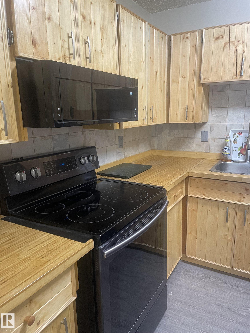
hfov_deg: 53.1
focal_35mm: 26
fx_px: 250
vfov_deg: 67.3
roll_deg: +1.9
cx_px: 125
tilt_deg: -11.5
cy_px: 166
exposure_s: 1/60
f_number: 1.6
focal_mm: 4.2
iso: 320
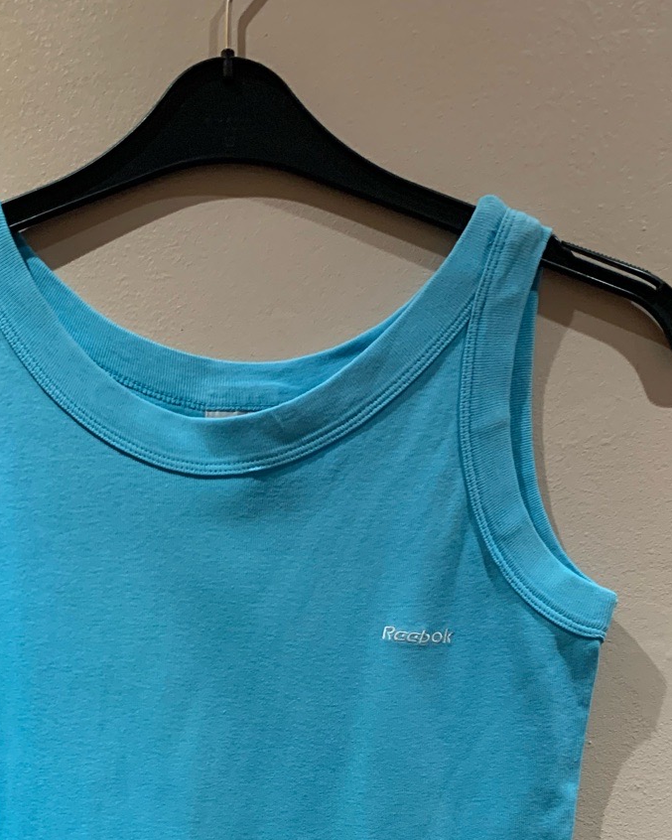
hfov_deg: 31.3
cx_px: 257
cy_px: 778
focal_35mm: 48
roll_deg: -1.3
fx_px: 1193
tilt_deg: -7.2
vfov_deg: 36.1
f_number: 1.8
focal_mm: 4.25
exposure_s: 1/50
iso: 200
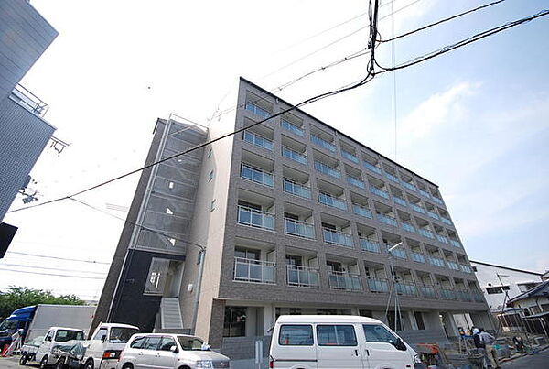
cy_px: 184
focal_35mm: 15
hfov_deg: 100.3
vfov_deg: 77.6
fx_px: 229
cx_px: 274
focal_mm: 10
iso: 100
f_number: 7.1
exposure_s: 1/200
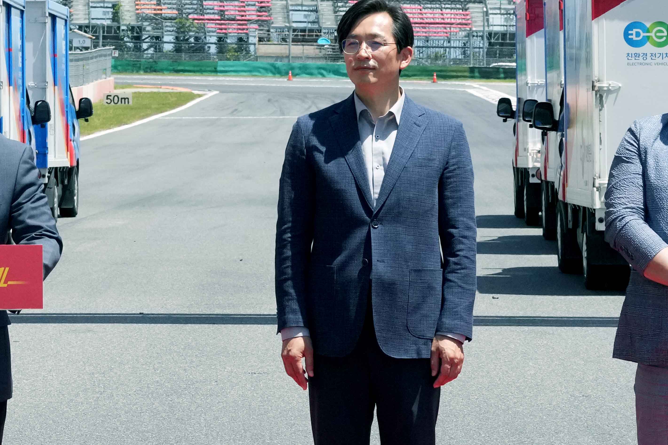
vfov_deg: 6.4
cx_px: 0
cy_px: -222
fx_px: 3952
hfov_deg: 9.6
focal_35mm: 213
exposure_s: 1/2000
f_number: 11
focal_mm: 70
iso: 2500
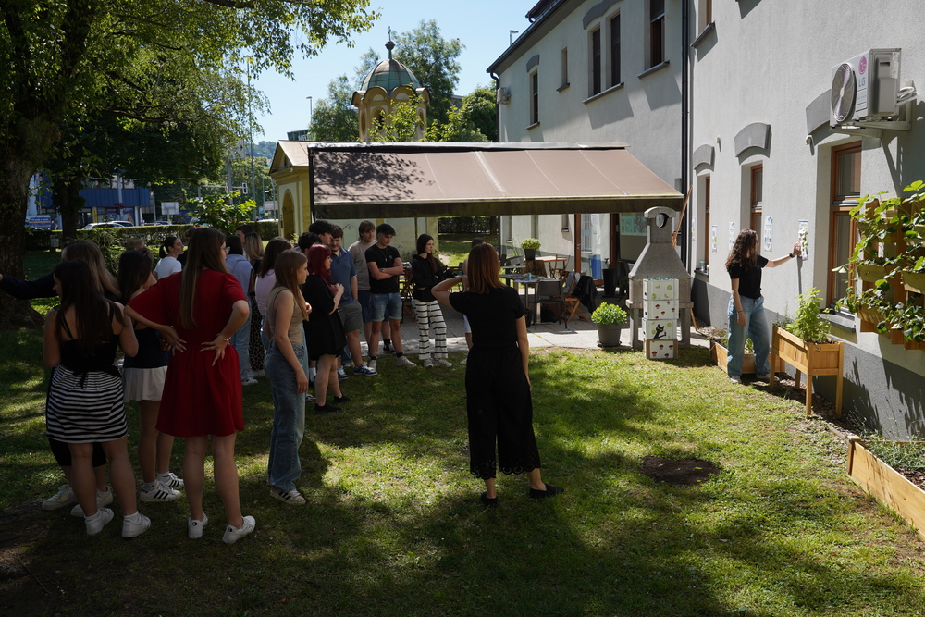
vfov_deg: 46.4
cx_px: 462
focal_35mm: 28
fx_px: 719
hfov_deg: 65.5
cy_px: 308
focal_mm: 28
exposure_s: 1/200
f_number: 10
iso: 200
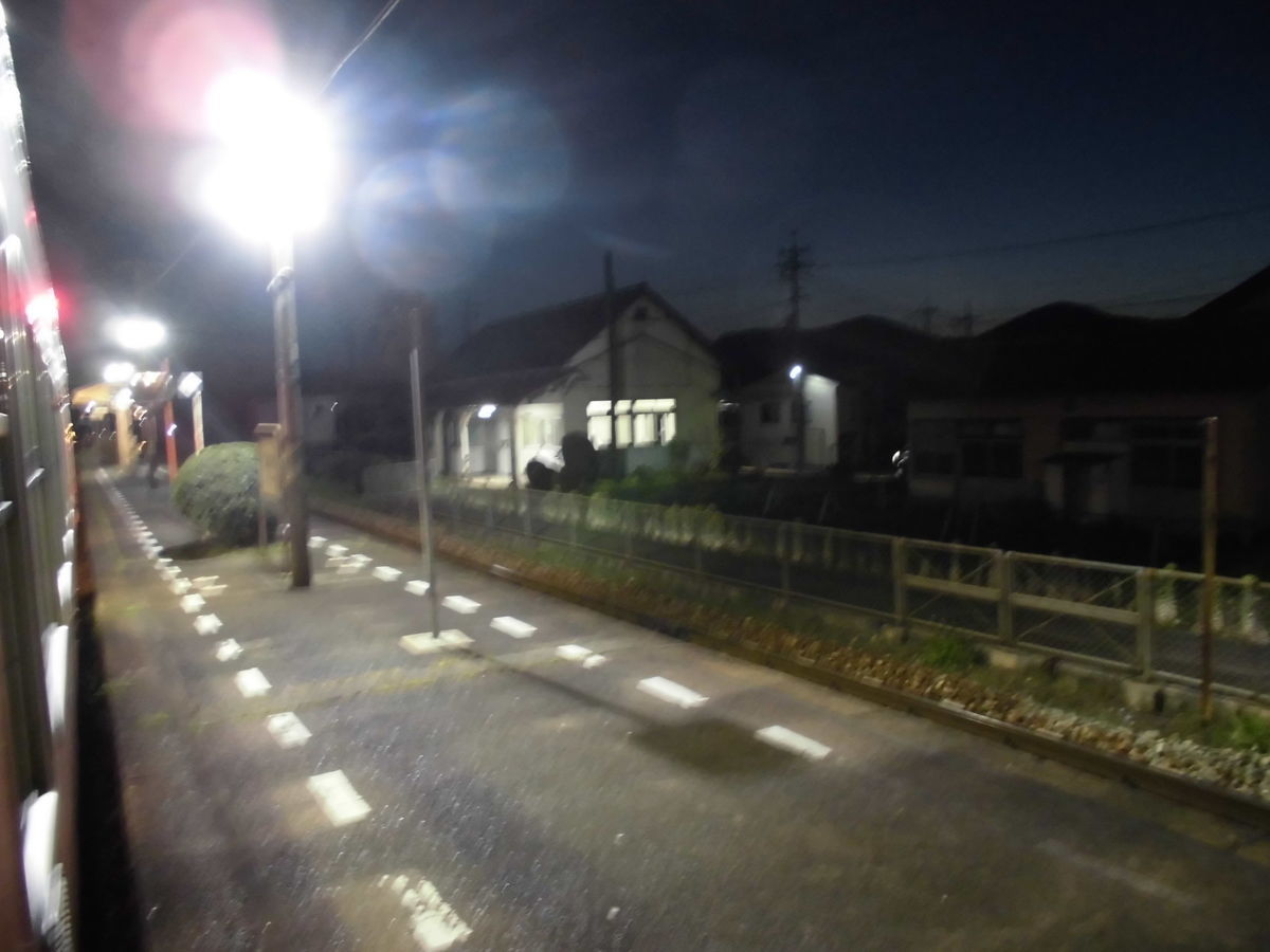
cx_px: 635
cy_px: 476
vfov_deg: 53.1
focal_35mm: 26
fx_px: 954
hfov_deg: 67.3
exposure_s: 1/2
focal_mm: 4.6
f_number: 3.5
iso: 400
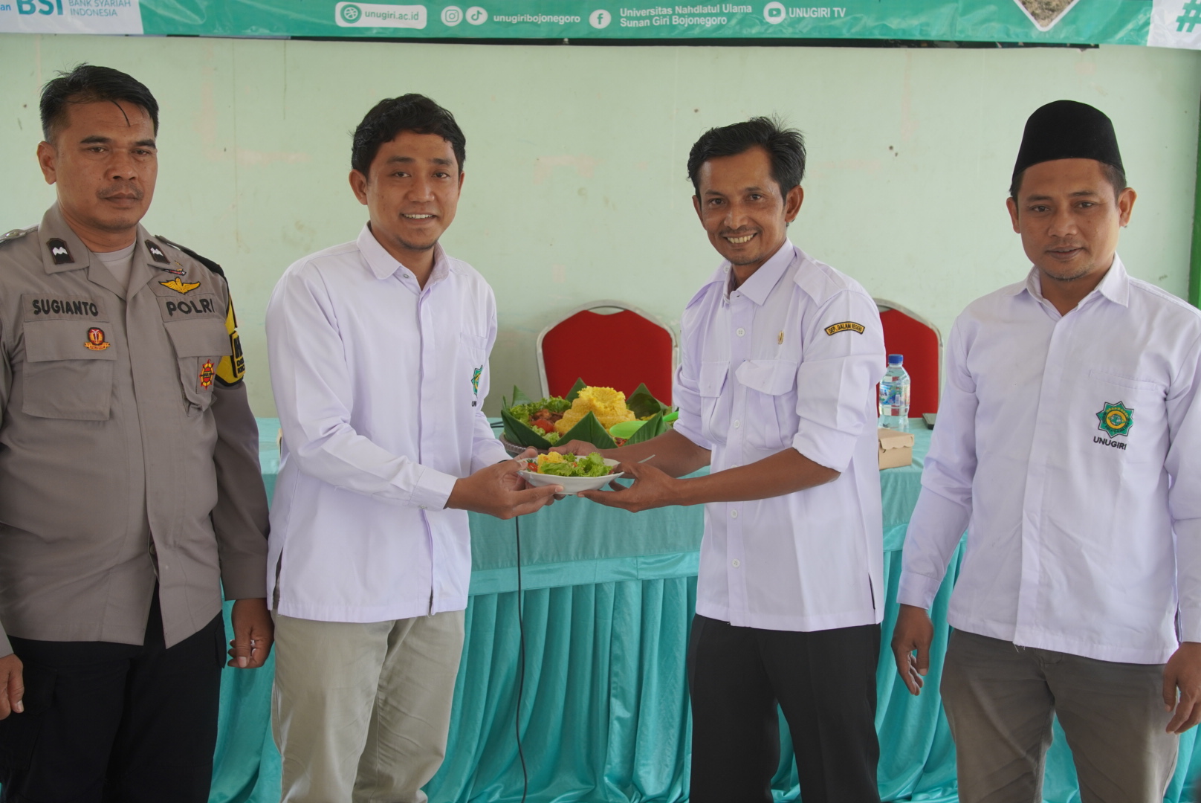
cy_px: 402
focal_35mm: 52
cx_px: 600
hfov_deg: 37.8
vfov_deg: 25.8
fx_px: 1753
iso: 200
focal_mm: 35
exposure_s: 1/160
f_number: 4
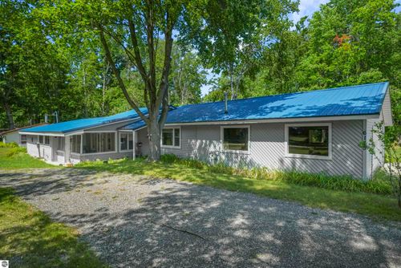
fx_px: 212
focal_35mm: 19
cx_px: 200
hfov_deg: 86.9
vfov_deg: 64.6
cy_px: 134
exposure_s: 1/1250
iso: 2000
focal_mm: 19
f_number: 9
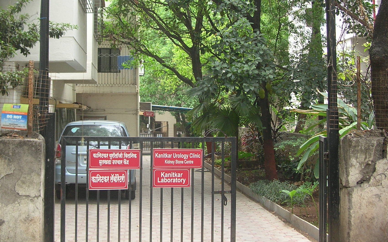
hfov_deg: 39.5
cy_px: 85
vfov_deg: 25.2
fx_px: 539
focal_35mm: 51
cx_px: 177
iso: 50
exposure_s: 1/54.4
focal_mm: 6
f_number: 2.7
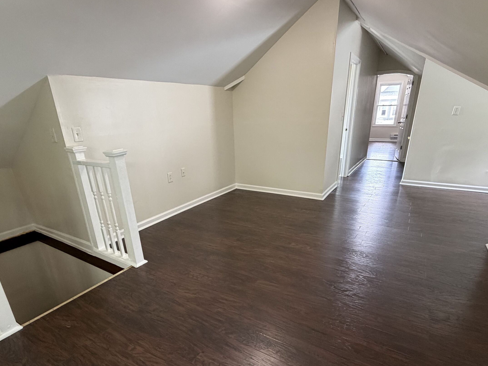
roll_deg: +2.1
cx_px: 244
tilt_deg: -21.2
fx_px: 282
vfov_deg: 65.3
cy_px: 223
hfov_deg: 81.7
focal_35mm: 20
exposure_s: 1/60
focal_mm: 2.22
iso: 320
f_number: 2.2
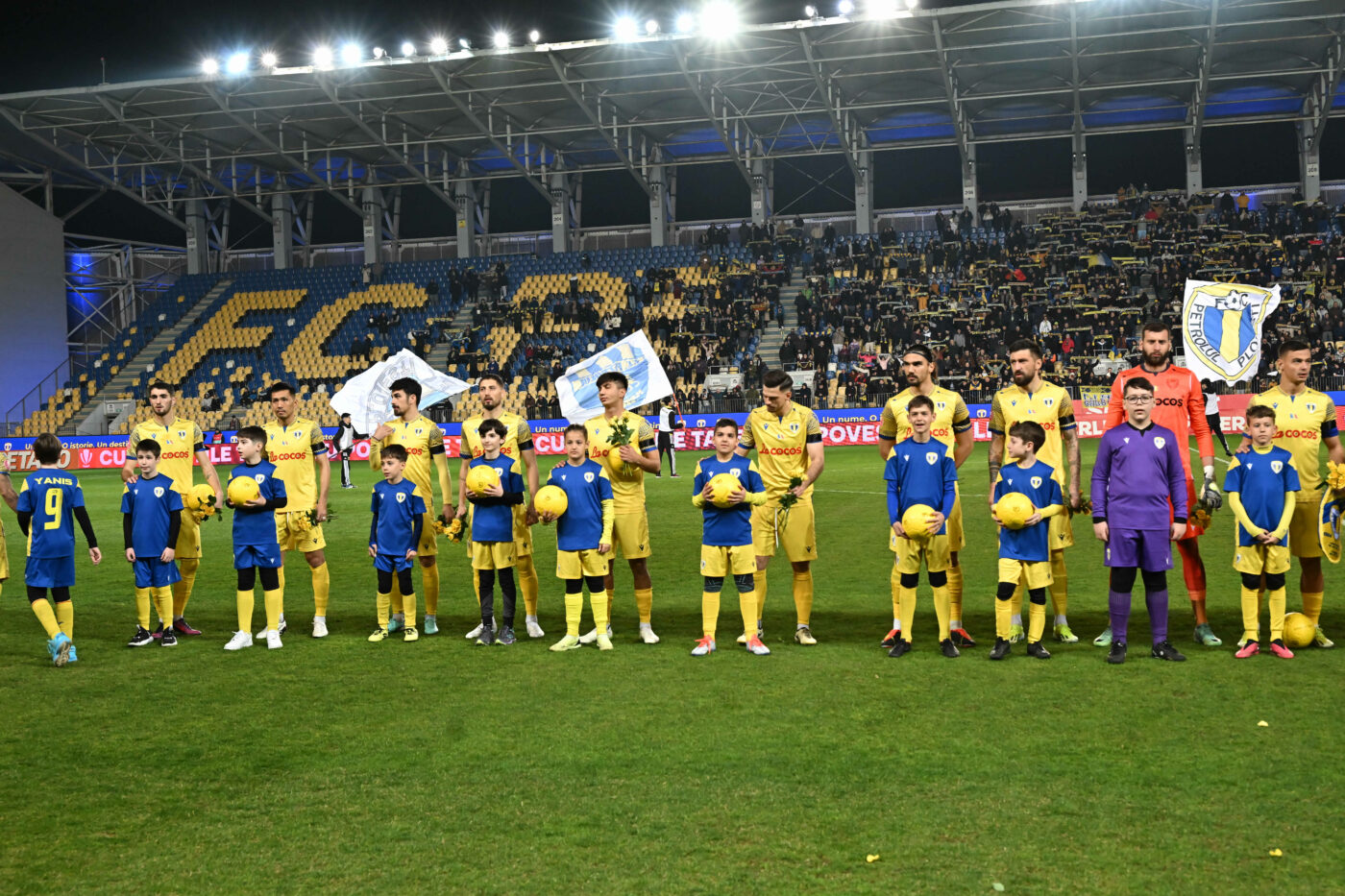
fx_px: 1606
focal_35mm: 43
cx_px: 672
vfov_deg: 31.2
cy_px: 448
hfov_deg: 45.4
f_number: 5.6
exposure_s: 1/400
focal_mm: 43
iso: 3200
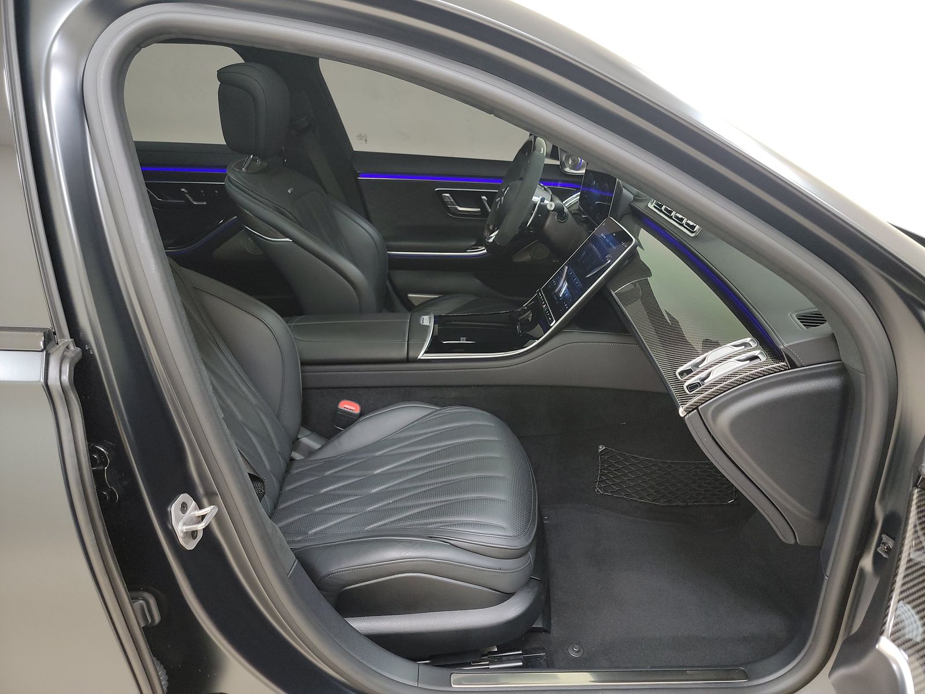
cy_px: 347
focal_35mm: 24
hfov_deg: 71.6
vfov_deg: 56.8
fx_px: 641
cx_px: 462
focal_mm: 6.7
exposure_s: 1/59
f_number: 1.8
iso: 370
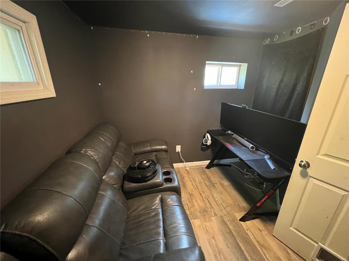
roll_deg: -1.2
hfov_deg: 106.2
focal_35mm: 13
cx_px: 174
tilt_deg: -17.1
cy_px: 130
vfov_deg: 89.9
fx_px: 131
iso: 800
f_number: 1.8
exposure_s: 1/30
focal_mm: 1.57
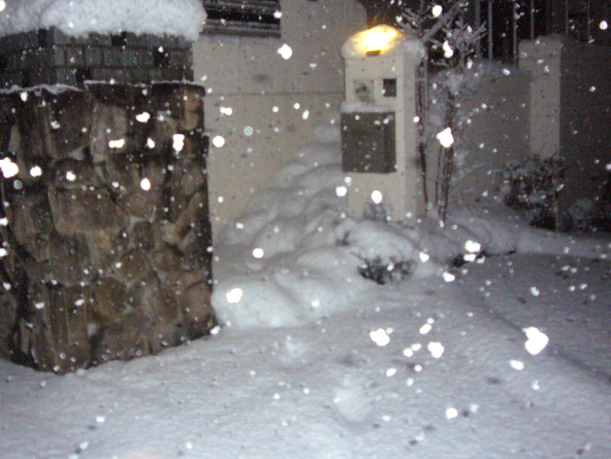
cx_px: 306
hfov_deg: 46.8
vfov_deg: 36.0
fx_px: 706
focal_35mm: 40
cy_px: 230
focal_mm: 4.7
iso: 400
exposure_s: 1/30
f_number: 2.8
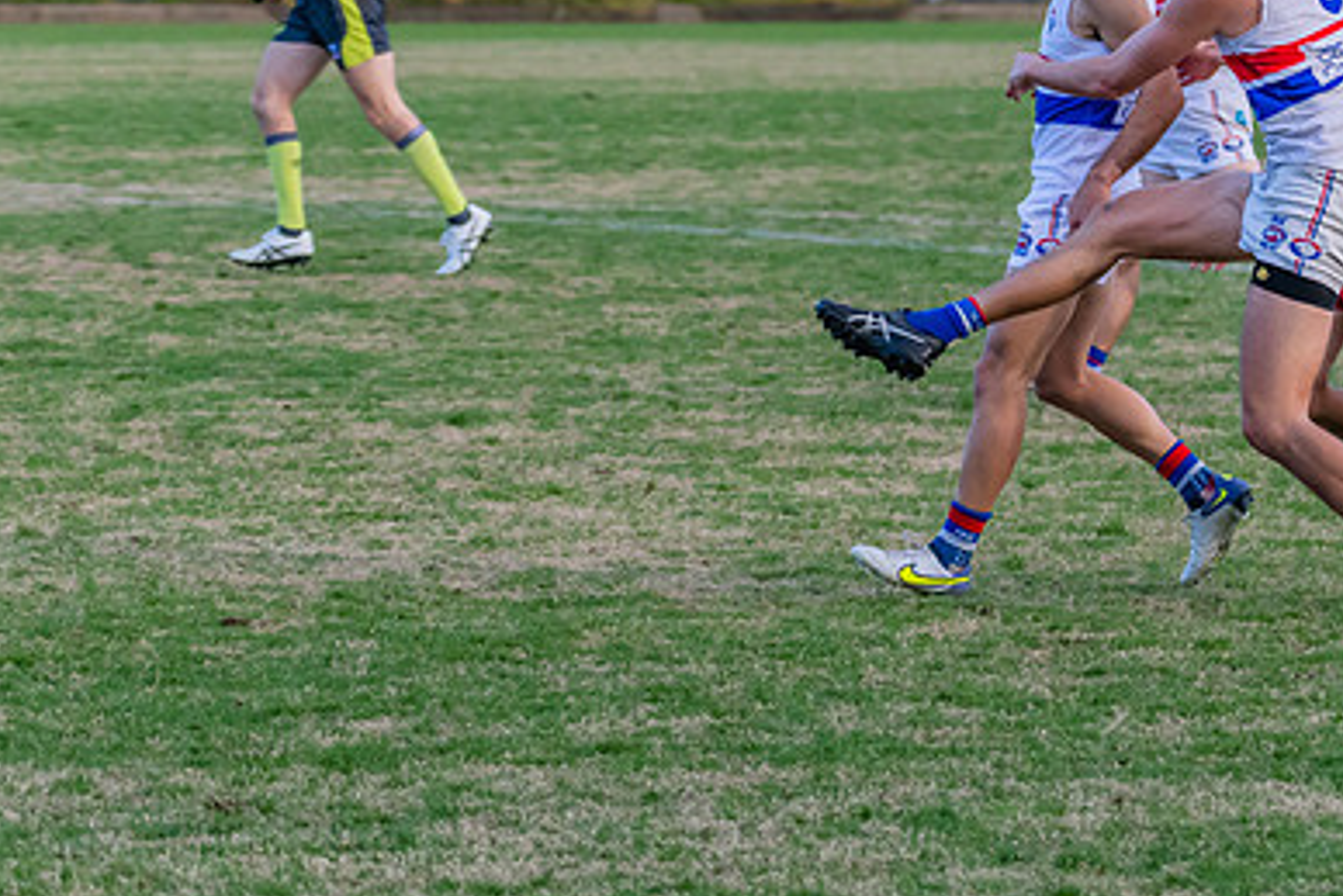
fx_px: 15412
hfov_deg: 5.0
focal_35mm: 413
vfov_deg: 3.3
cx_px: 1032
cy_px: 239
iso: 1600
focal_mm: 190
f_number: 5
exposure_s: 1/1600
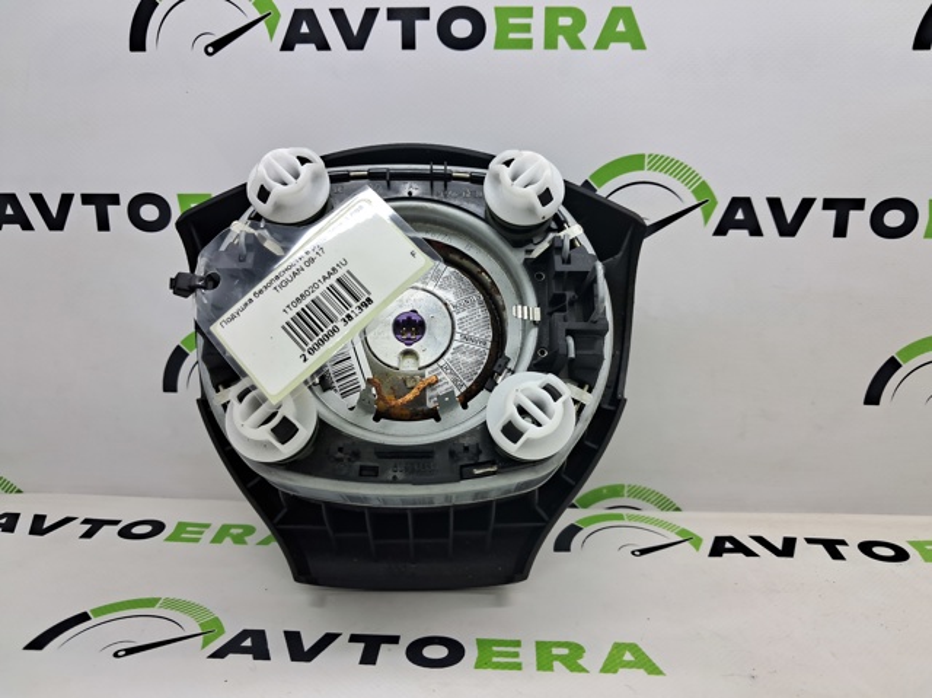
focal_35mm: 27
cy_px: 349
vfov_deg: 51.3
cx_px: 466
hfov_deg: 65.4
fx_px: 726
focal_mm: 4
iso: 50
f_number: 1.8
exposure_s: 1/100
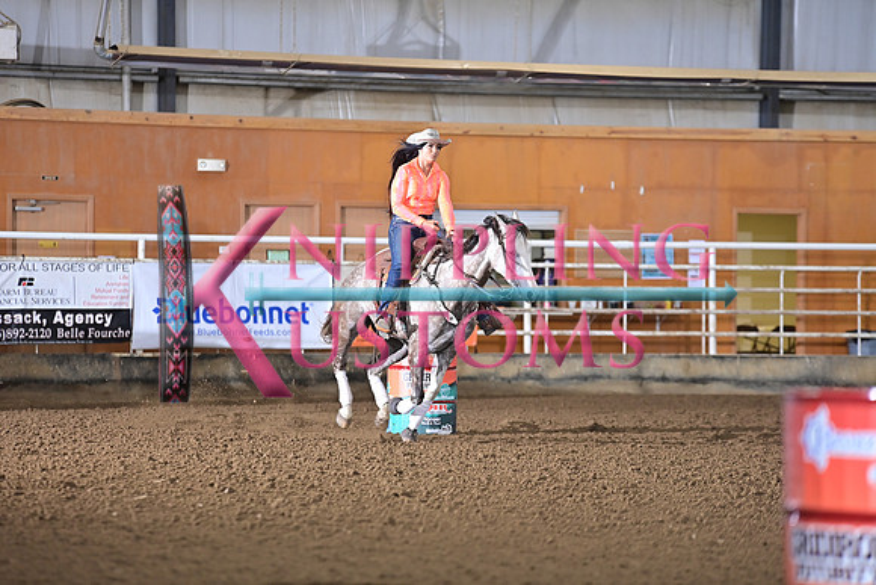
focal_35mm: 200
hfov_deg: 10.3
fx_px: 4868
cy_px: 292
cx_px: 438
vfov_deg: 6.9
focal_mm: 200
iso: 1250
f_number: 3.2
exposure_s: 1/250
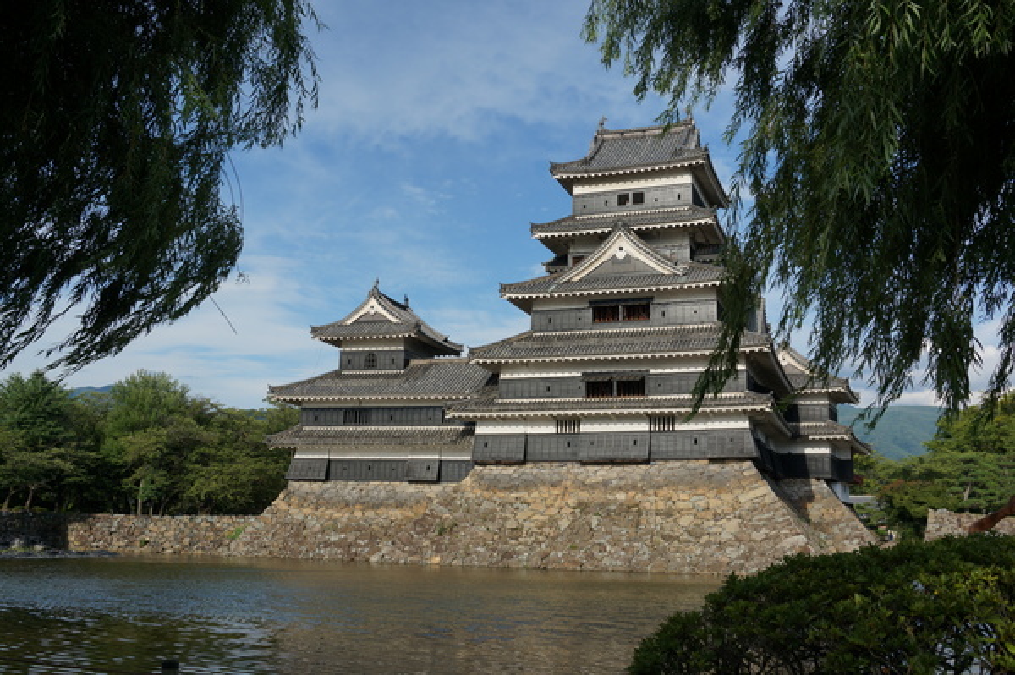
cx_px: 508
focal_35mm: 36
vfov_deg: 36.8
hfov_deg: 53.2
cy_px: 338
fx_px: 1014
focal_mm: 24
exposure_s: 1/200
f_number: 9
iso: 100
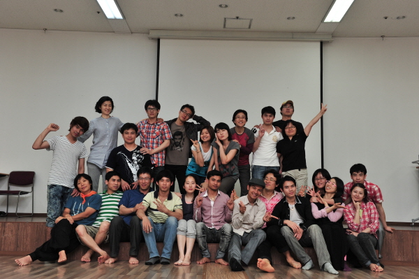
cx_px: 210
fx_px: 465
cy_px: 140
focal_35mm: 40
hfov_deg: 48.5
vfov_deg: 33.3
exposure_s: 1/160
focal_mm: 40
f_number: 6.3
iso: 1000
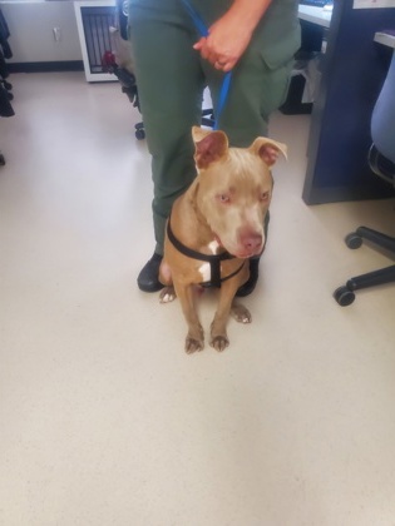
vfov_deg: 67.3
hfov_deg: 53.1
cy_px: 263
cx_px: 198
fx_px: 396
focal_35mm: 26
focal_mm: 4.3
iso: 400
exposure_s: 1/40
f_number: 2.4
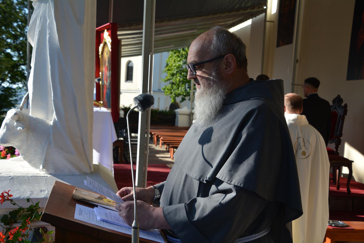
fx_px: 485
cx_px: 182
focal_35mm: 48
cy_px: 122
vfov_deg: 28.1
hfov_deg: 41.1
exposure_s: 1/250
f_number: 8
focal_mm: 32
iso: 200
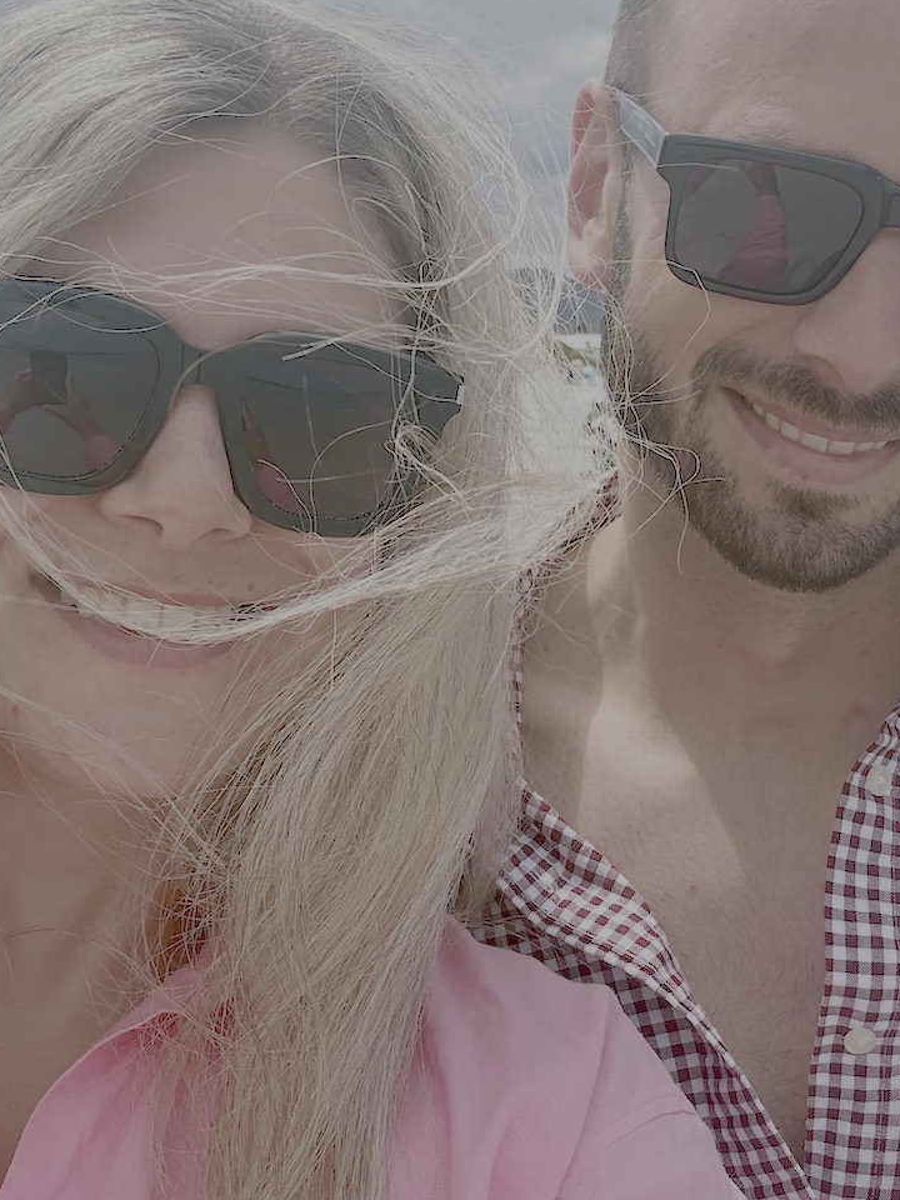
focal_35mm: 45
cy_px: 581
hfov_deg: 32.2
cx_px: 500
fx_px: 1560
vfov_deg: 42.1
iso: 40
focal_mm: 2.69
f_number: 1.9
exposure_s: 1/1000
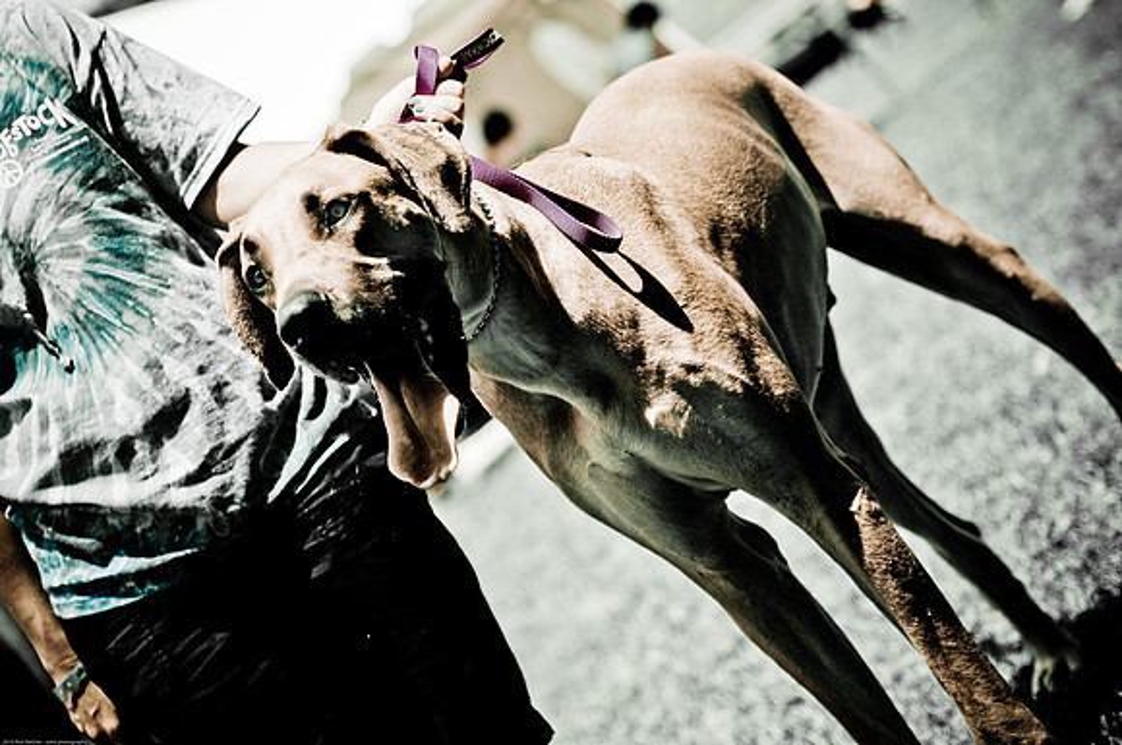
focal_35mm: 105
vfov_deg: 13.0
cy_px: 372
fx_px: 3268
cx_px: 561
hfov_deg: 19.5
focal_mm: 70
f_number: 2.8
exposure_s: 1/4000
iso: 200
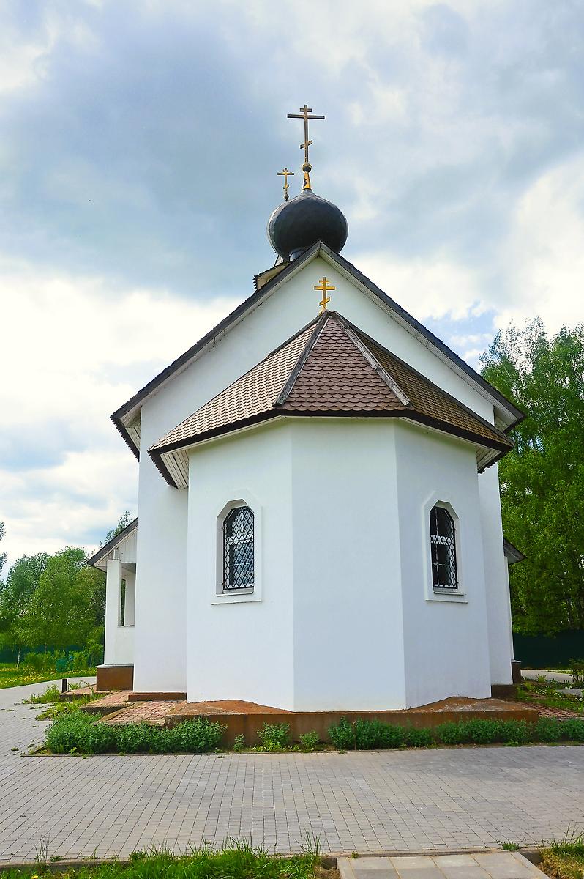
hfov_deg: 41.6
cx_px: 292
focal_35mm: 32
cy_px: 440
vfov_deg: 59.5
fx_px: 768
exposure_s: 1/640
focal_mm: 21
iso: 200
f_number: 7.1
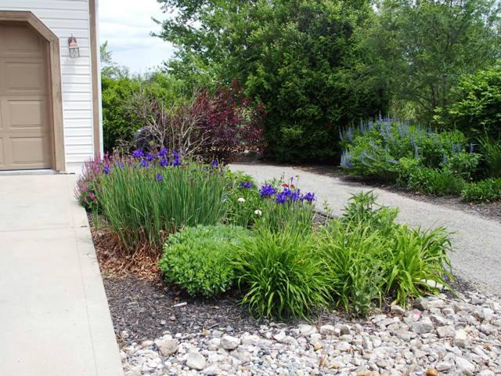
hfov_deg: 44.8
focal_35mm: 42
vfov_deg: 34.3
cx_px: 250
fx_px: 608
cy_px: 188
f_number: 4.5
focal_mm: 9
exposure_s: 1/400
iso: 100
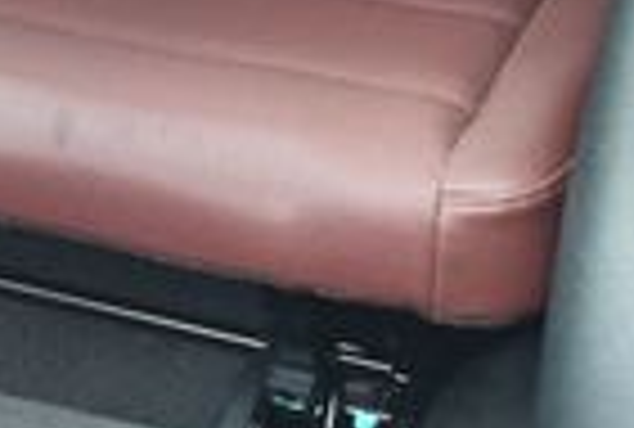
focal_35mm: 163
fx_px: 2880
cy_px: -514
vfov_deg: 8.0
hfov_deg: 12.4
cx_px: -13
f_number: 3.5
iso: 1100
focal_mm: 18
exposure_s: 1/125
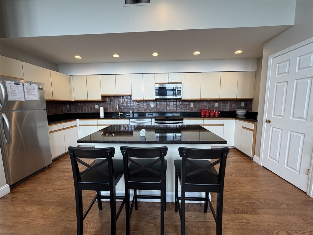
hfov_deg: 102.1
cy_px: 118
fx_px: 127
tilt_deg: -6.8
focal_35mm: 14
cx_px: 156
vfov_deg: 85.7
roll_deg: +0.1
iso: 100
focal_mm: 2.22
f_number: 2.2
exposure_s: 1/120
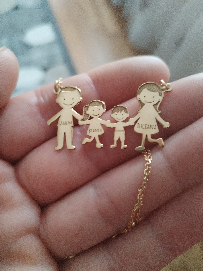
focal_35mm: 26
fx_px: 203
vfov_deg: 67.3
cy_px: 136
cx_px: 102
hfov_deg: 53.1
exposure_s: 1/25
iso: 1090
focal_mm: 4.75
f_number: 1.8
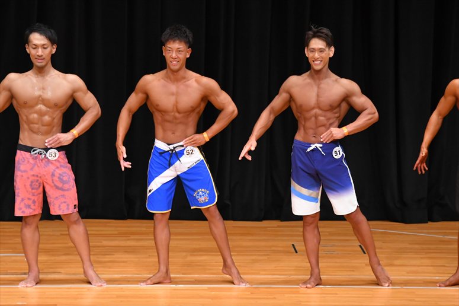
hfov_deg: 7.2
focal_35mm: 285
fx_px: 3632
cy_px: 153
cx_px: 230
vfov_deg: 4.8
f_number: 5.6
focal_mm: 190
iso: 4000
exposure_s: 1/400
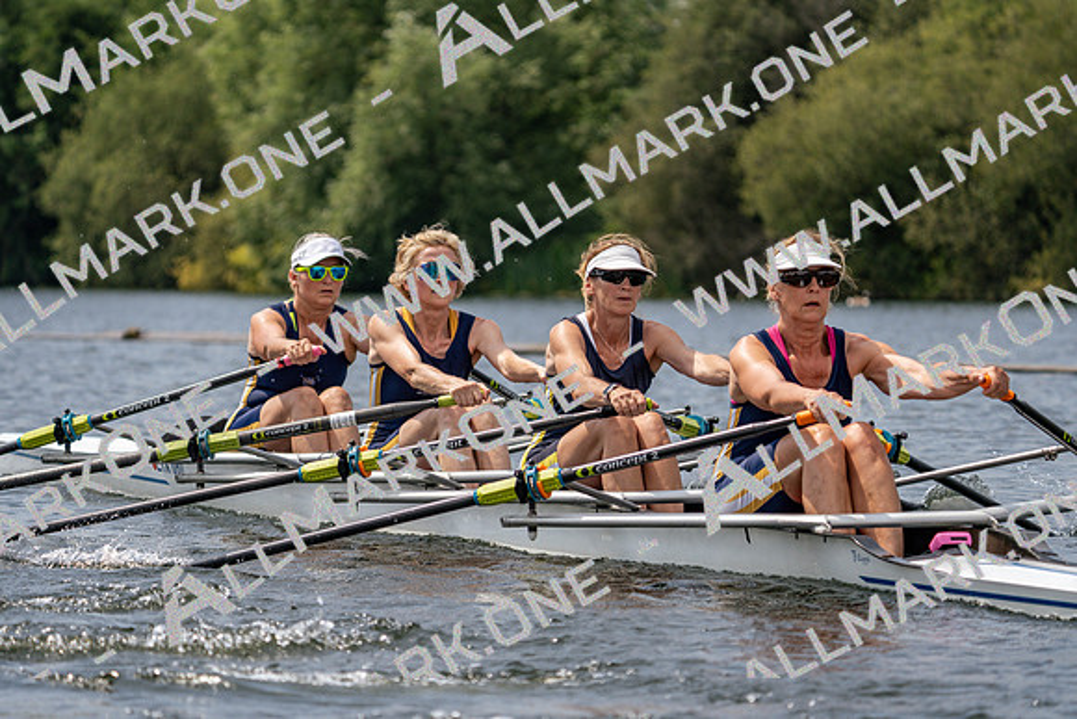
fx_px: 6134
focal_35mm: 205
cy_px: 360
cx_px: 538
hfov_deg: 10.0
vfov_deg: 6.7
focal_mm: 205
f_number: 5.6
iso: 200
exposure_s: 1/1600
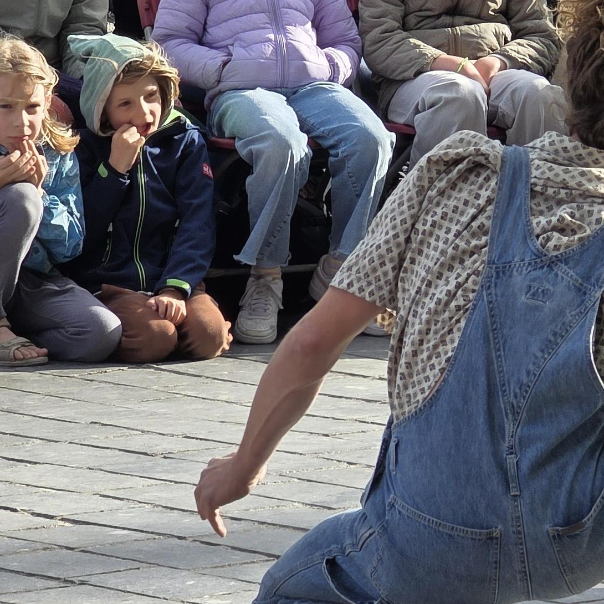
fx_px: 7067
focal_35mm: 358
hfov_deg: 4.9
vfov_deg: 4.9
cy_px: 21
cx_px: 669
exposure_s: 1/440
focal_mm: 18.6
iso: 64
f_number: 3.4
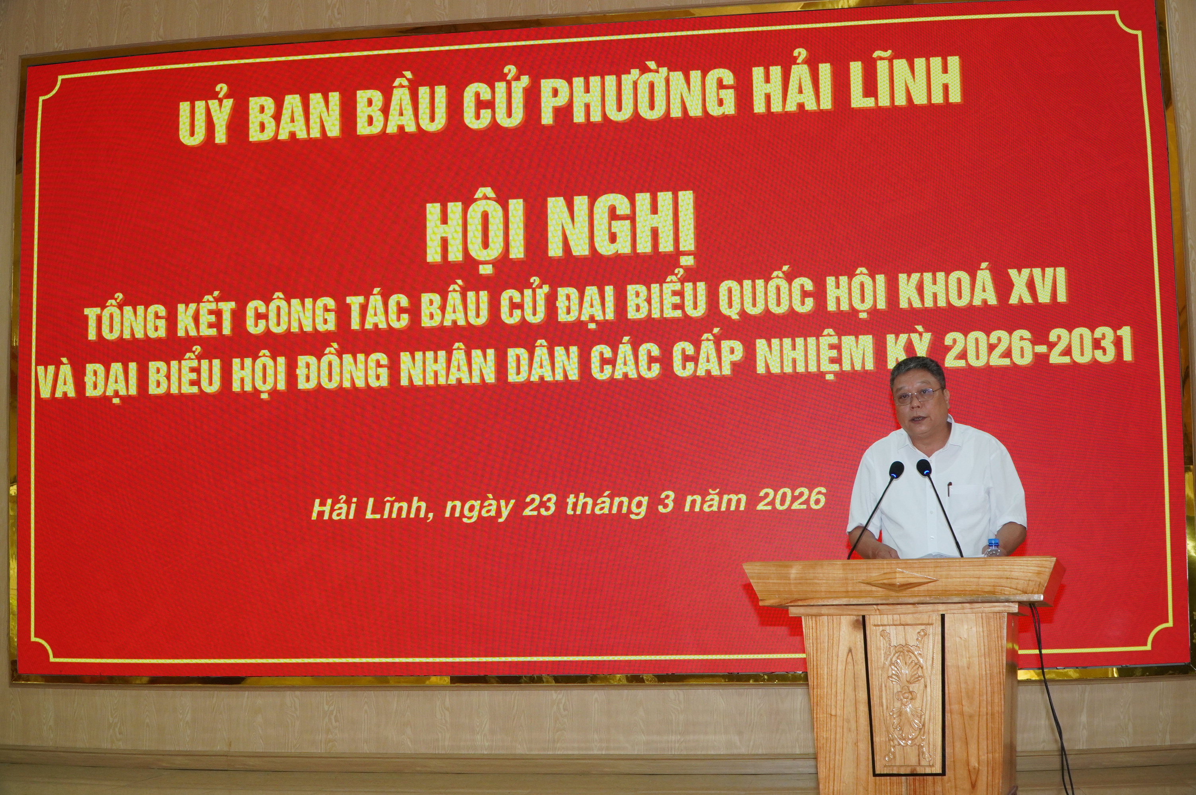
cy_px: 398
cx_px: 598
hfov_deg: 43.6
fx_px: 1494
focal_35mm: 45
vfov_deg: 29.8
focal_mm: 30
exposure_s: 1/60
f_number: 9
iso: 1600
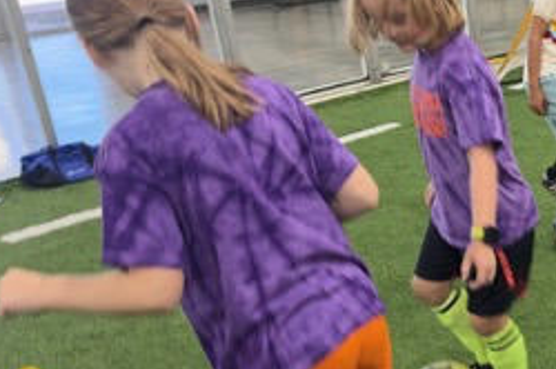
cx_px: 636
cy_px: 282
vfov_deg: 22.3
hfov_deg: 29.6
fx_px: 925
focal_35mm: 60
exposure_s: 1/60
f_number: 1.78
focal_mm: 6.86
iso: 320
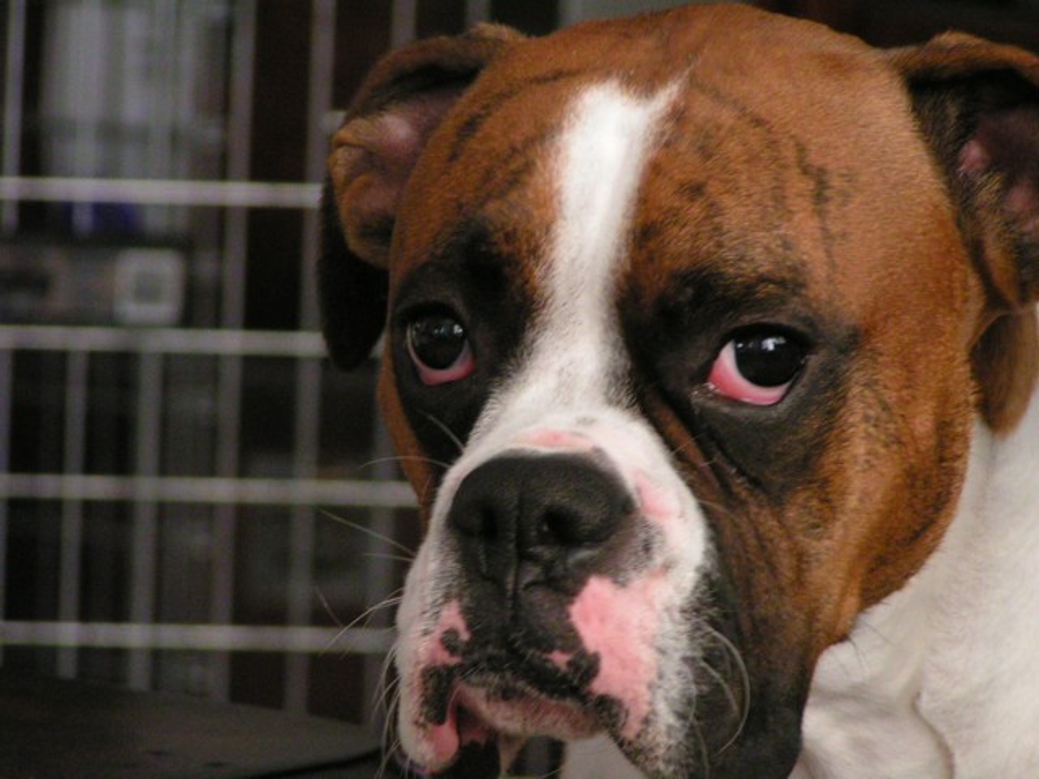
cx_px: 520
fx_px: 8134
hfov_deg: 7.3
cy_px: 390
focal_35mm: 271
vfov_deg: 5.5
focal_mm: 41.4
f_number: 3.5
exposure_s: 1/80
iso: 200
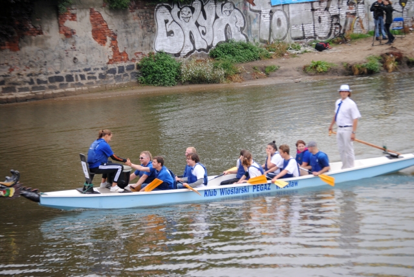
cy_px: 138
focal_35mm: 135
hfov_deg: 15.2
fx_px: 1554
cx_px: 207
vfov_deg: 10.2
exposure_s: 1/200
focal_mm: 90
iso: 200
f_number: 4.5
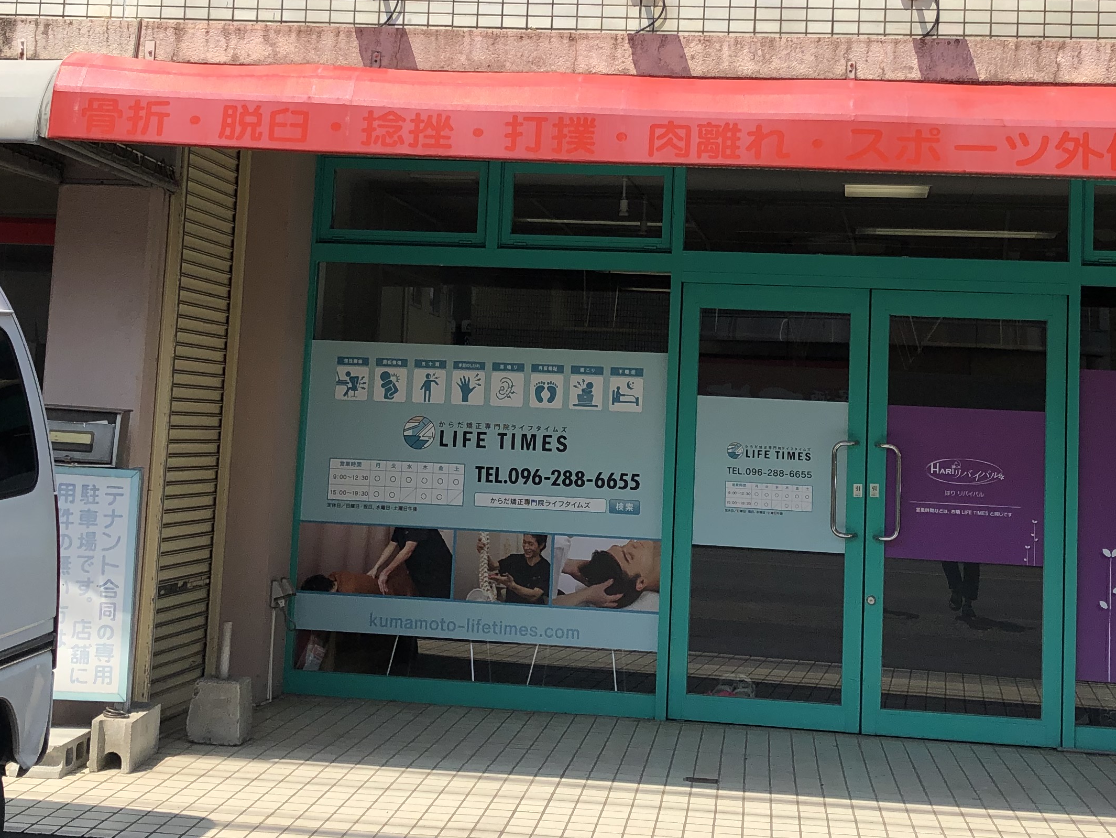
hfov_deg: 36.2
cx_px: 592
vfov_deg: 27.3
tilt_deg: +5.6
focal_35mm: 53
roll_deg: -3.3
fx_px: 1709
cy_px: 266
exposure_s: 1/1946
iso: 20
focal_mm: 3.99
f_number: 1.8
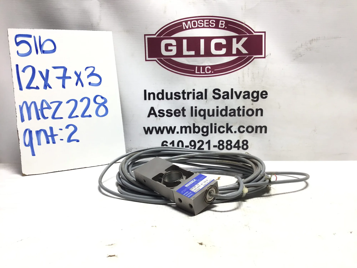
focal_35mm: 31
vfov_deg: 45.4
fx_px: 320
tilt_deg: -9.4
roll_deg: +0.0
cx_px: 178
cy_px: 134
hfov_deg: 58.4
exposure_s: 1/120
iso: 40
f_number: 2.4
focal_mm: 3.3
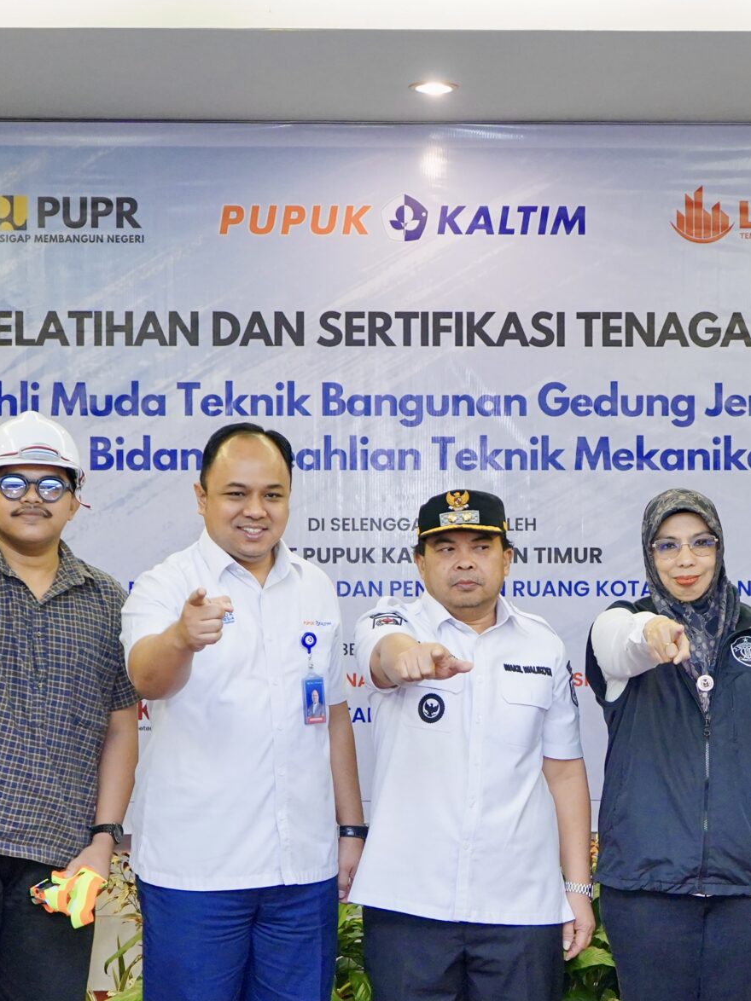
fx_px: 1881
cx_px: 626
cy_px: 644
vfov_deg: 29.7
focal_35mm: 65
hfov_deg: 22.2
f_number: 4
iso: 2500
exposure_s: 1/100
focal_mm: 31
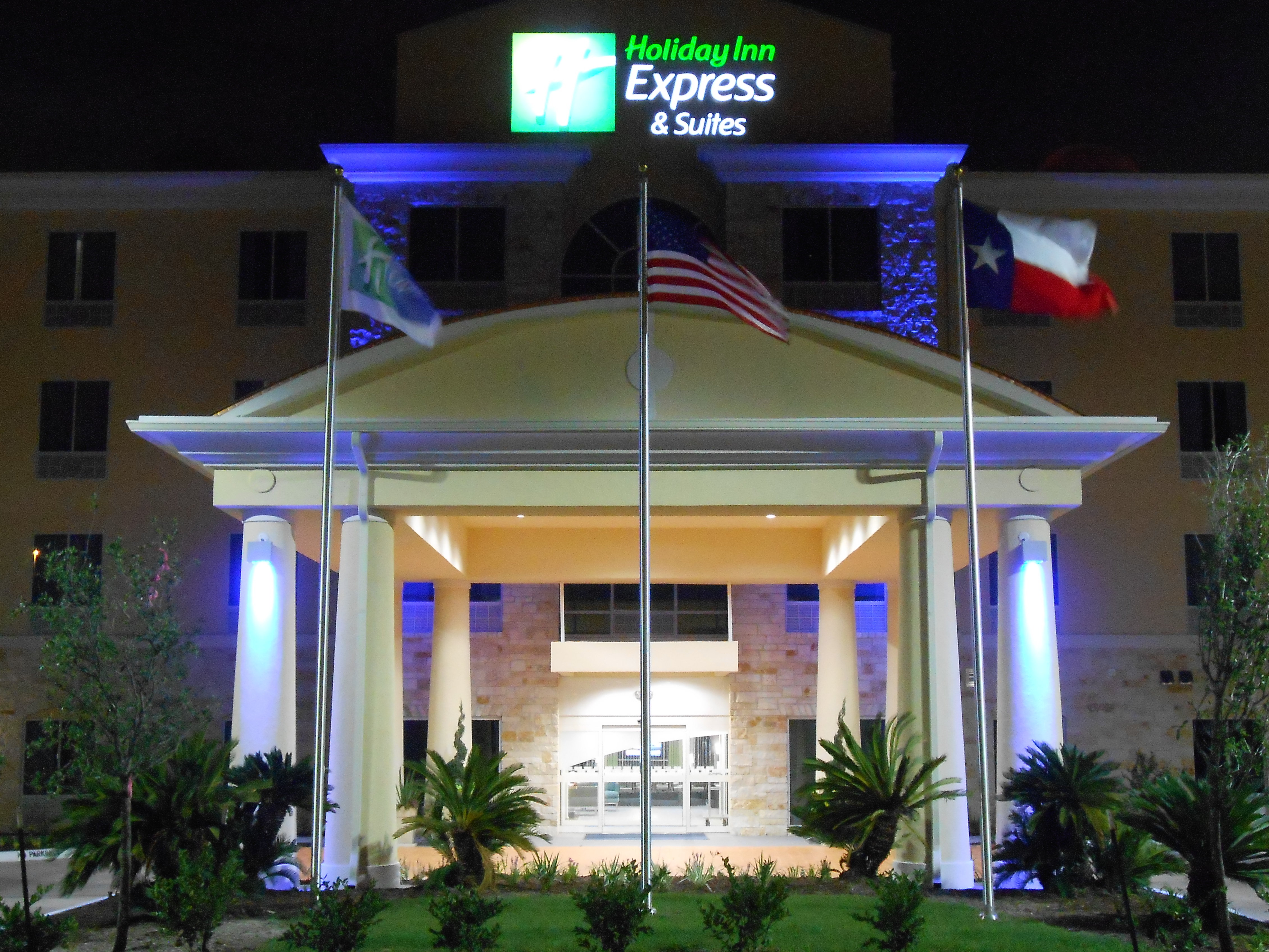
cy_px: 479
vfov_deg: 29.1
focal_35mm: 50
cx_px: 634
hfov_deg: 38.2
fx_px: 1833
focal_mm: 8.8
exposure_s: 1/6
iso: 800
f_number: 4.8
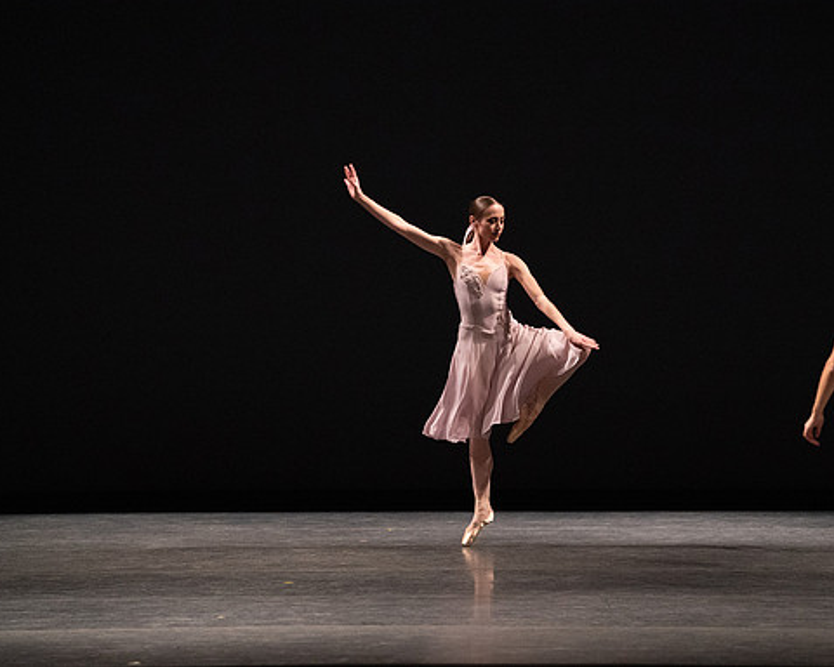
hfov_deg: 8.5
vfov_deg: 6.8
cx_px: 492
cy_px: 333
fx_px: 5603
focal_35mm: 227
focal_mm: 200
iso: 12800
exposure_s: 1/400
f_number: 5
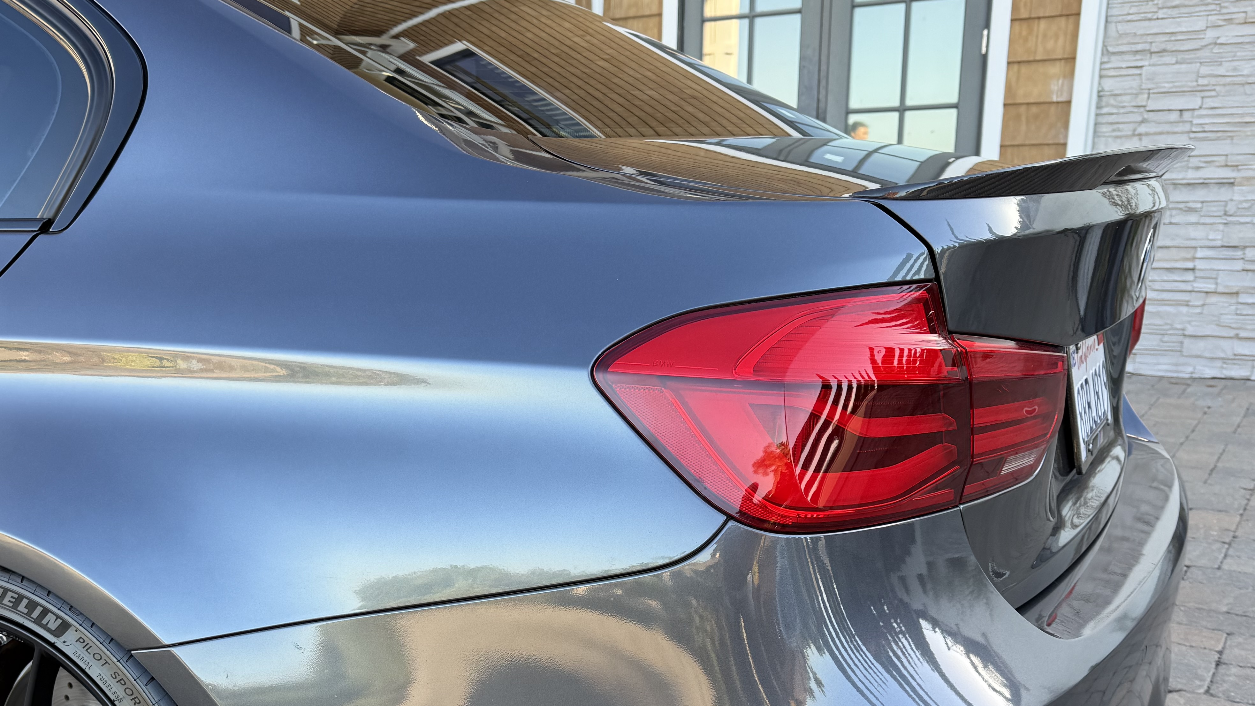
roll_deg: +1.2
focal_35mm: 38
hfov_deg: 52.4
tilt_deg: -15.7
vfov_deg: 30.4
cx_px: 493
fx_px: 1265
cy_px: 571
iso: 80
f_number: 1.78
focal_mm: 6.76
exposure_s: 1/315
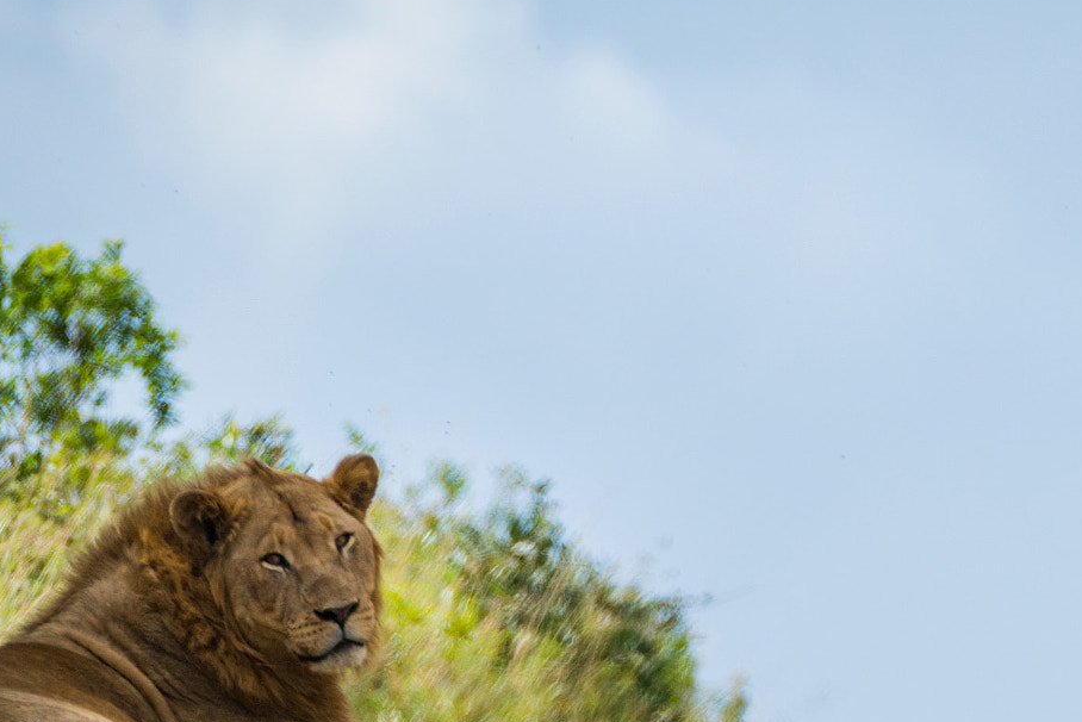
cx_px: 736
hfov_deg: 2.0
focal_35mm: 1057
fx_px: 31777
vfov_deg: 1.3
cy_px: 523
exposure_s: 1/1250
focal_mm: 600
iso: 800
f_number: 10
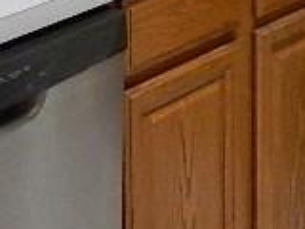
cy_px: -143
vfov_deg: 9.0
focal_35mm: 160
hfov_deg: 12.1
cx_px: 351
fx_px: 1410
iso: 400
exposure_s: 1/25
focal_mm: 4.5
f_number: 3.1
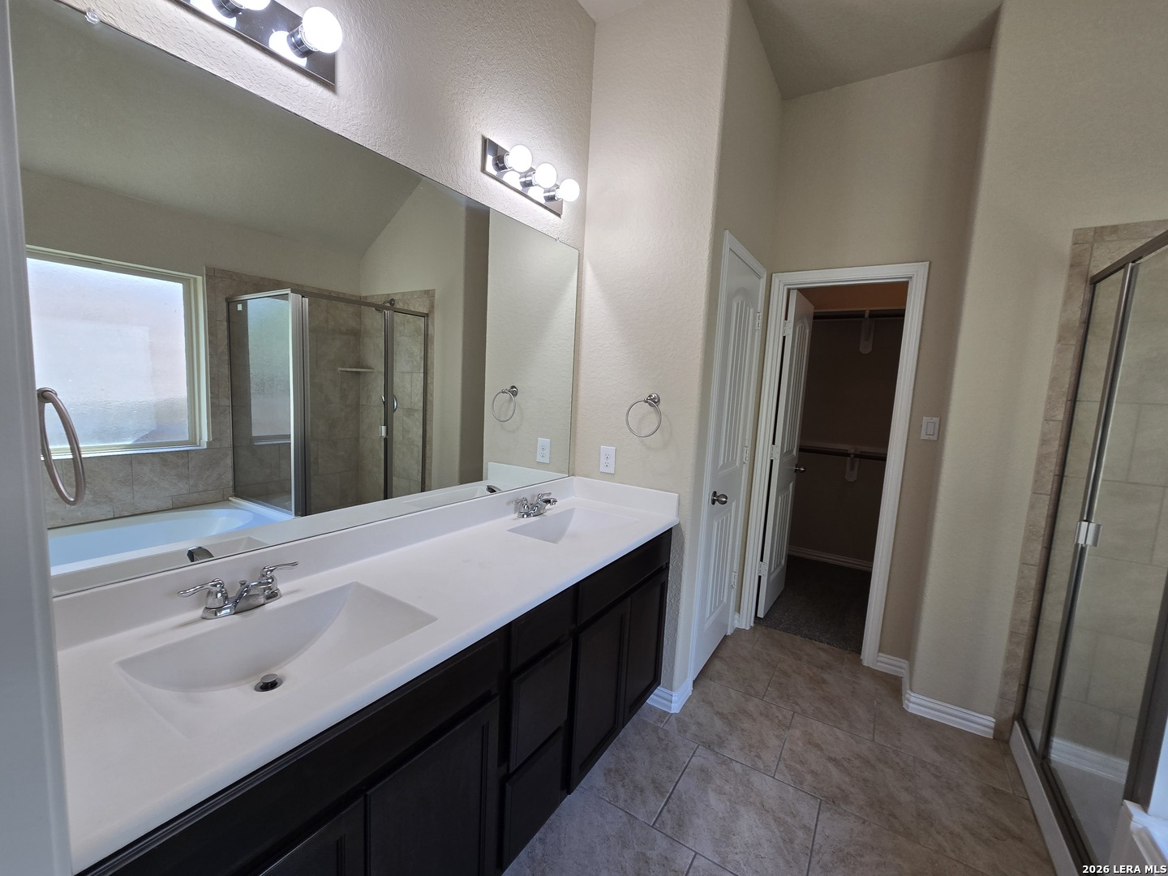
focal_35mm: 13
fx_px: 439
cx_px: 584
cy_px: 438
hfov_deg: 106.2
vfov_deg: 89.9
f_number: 2.2
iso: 50
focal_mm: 2.2
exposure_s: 1/60
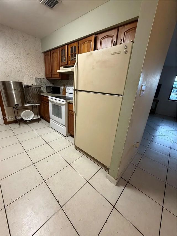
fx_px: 95
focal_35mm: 14
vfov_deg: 102.1
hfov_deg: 85.7
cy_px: 118
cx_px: 88
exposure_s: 1/60
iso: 200
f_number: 2.2
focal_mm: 2.22
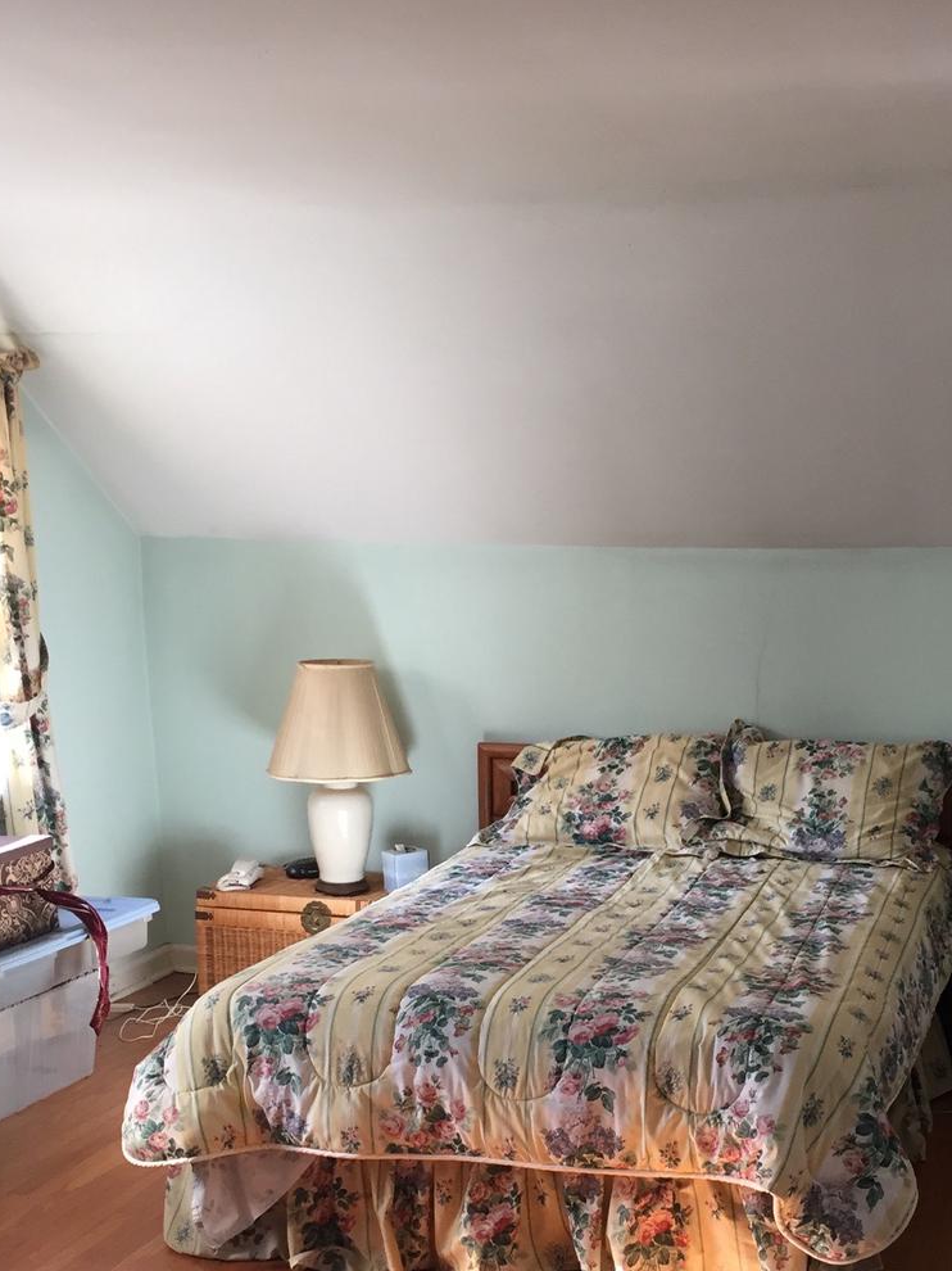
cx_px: 625
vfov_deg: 41.5
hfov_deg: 31.9
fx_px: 1651
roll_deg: +0.9
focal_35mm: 45
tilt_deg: -9.4
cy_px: 860
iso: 32
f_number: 2.2
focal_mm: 4.15
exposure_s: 1/30
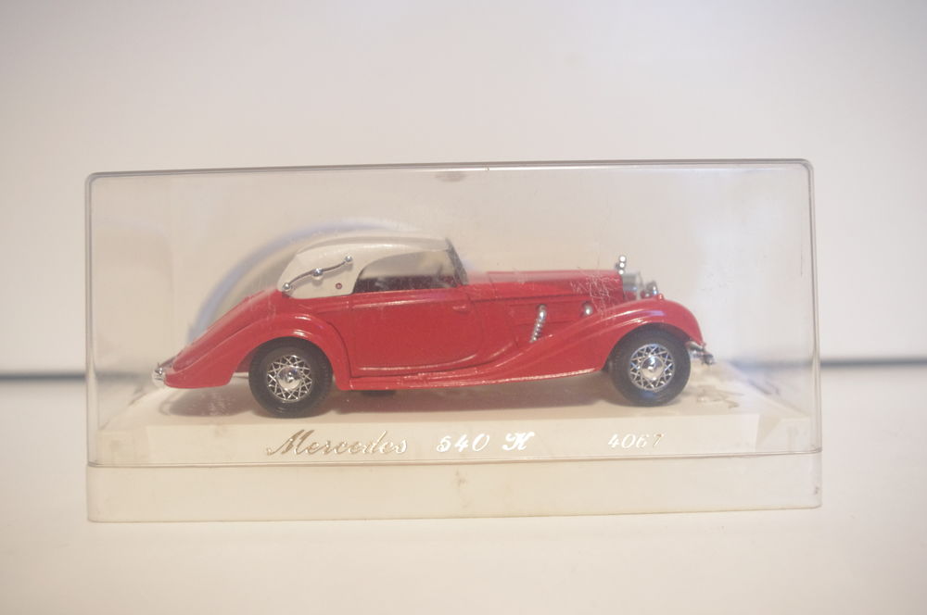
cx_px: 464
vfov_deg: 38.8
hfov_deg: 55.9
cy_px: 308
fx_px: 874
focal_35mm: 34
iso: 2000
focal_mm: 23.13
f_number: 5
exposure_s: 1/40
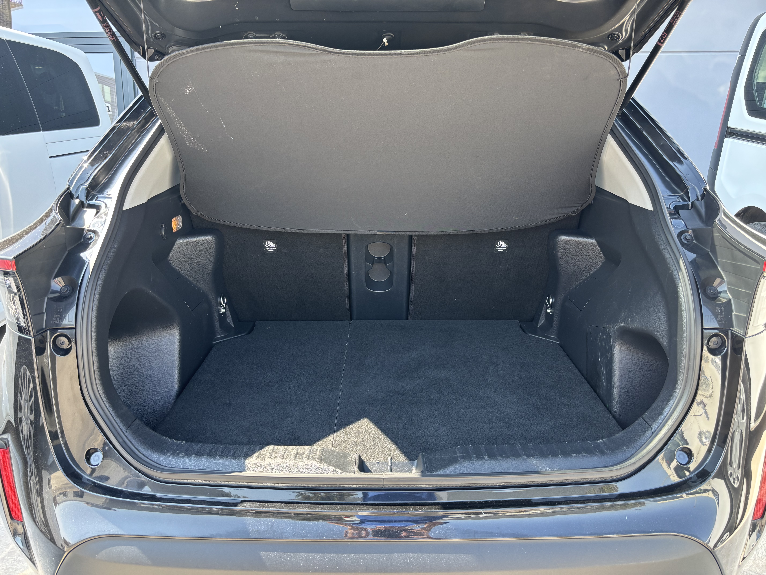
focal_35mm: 26
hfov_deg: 67.3
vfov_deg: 53.1
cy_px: 288
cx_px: 383
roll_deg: -0.2
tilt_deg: -8.9
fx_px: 575
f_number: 1.6
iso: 50
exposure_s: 1/126
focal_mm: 5.96
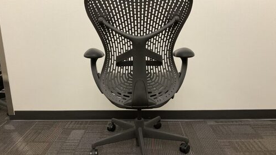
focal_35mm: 32
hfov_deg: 61.0
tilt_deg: -16.2
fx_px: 234
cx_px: 138
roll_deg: +0.6
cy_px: 83
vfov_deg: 36.6
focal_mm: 3
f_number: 1.8
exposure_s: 1/60
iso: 160
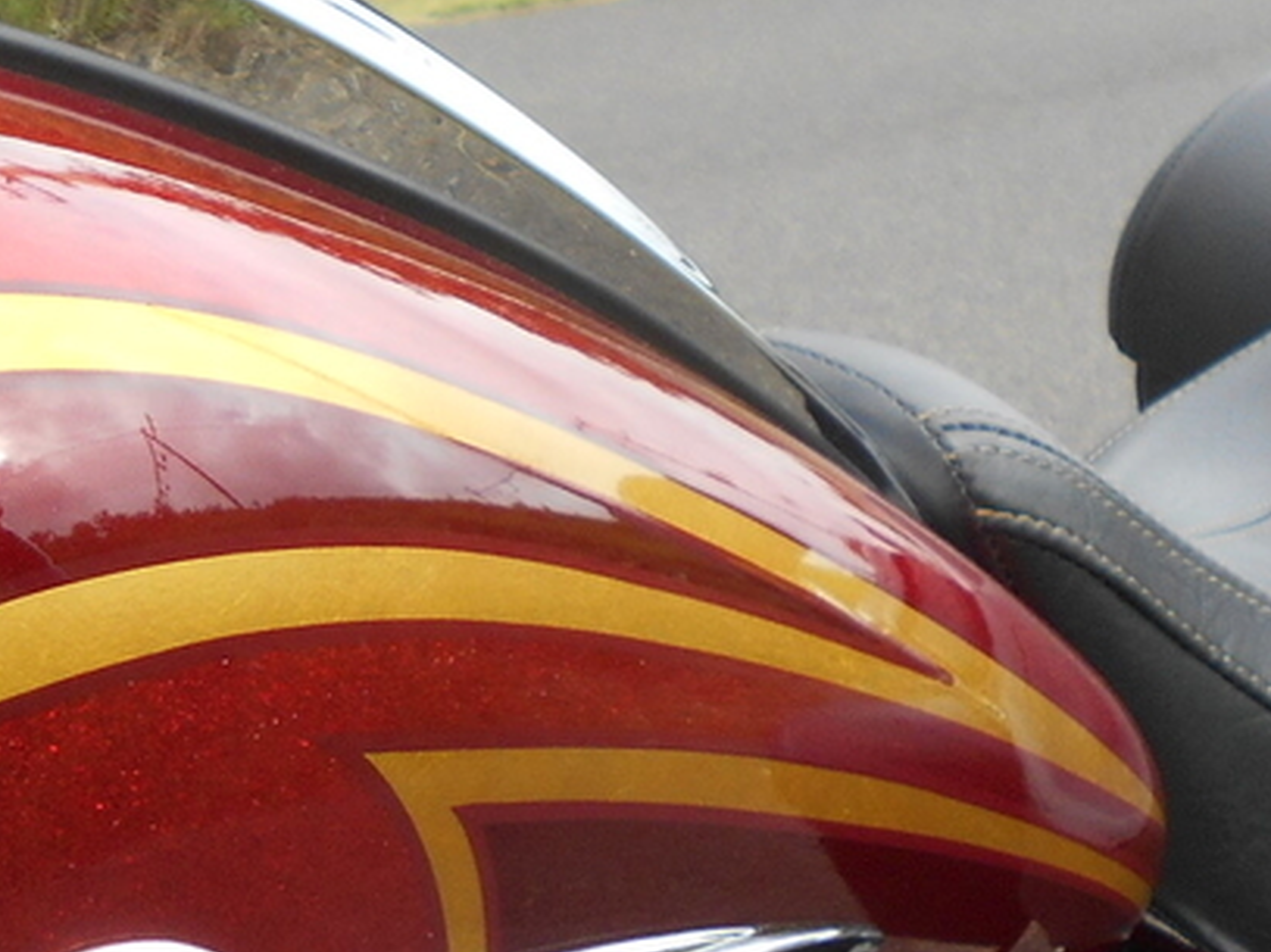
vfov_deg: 12.8
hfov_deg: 16.7
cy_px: 690
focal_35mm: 115
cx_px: -16
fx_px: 4221
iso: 100
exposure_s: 1/250
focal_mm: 6.7
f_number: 3.9
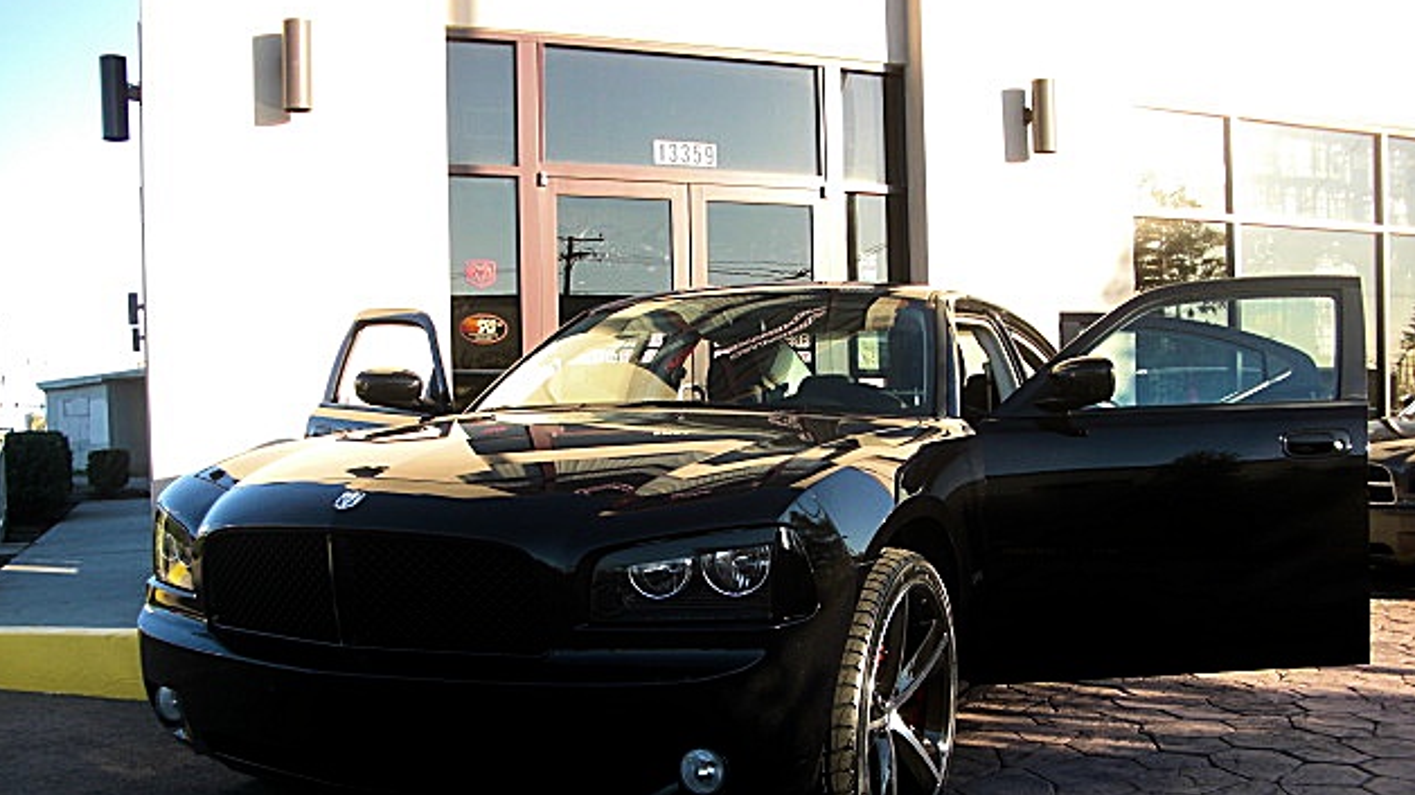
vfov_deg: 29.5
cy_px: 511
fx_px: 1501
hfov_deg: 50.5
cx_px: 714
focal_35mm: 40
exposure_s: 1/200
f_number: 2.8
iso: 50
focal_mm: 6.3
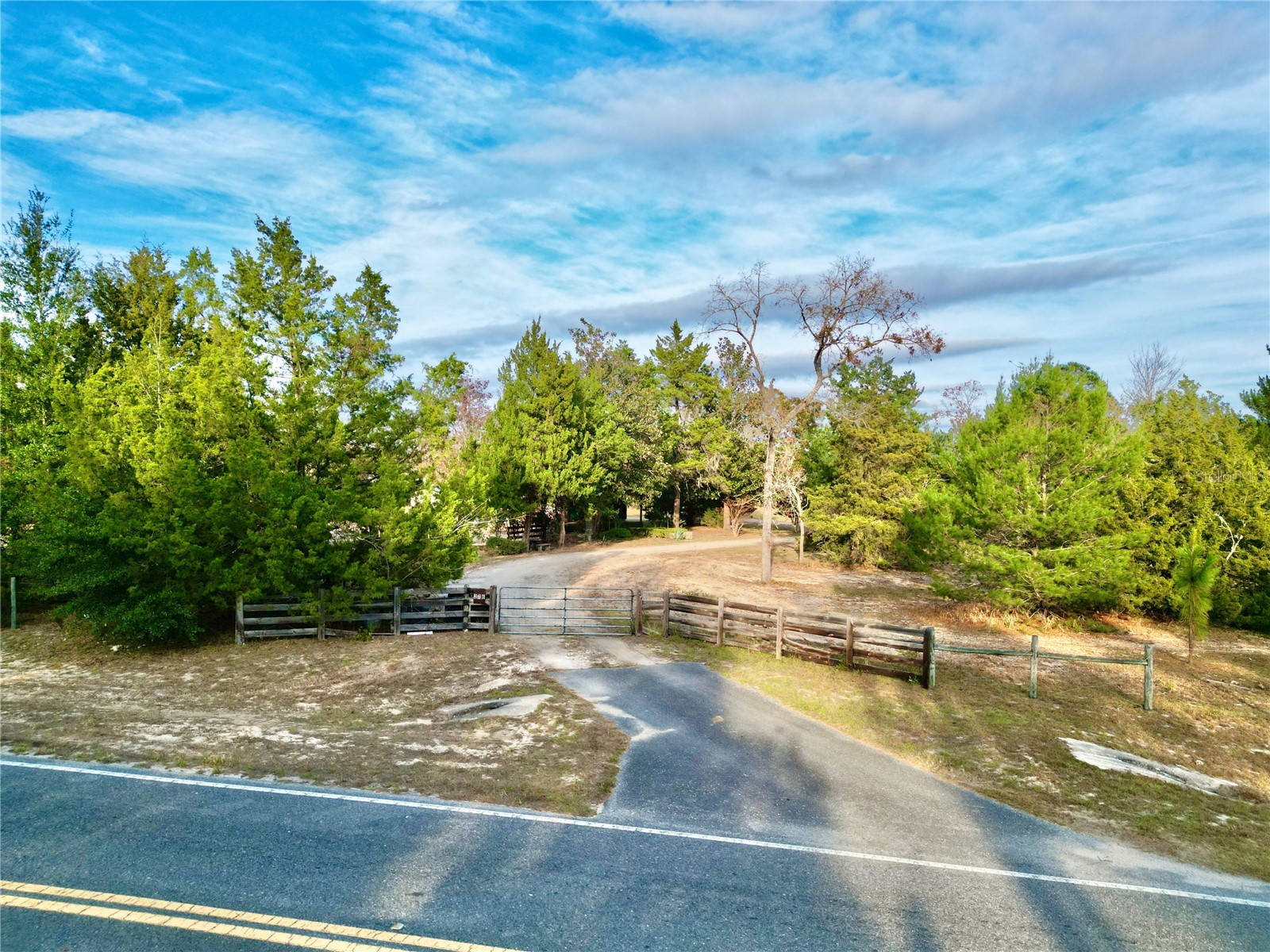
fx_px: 881
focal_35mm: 24
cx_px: 635
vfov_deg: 56.8
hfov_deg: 71.6
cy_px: 476
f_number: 1.7
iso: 120
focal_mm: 6.72
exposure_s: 1/1600
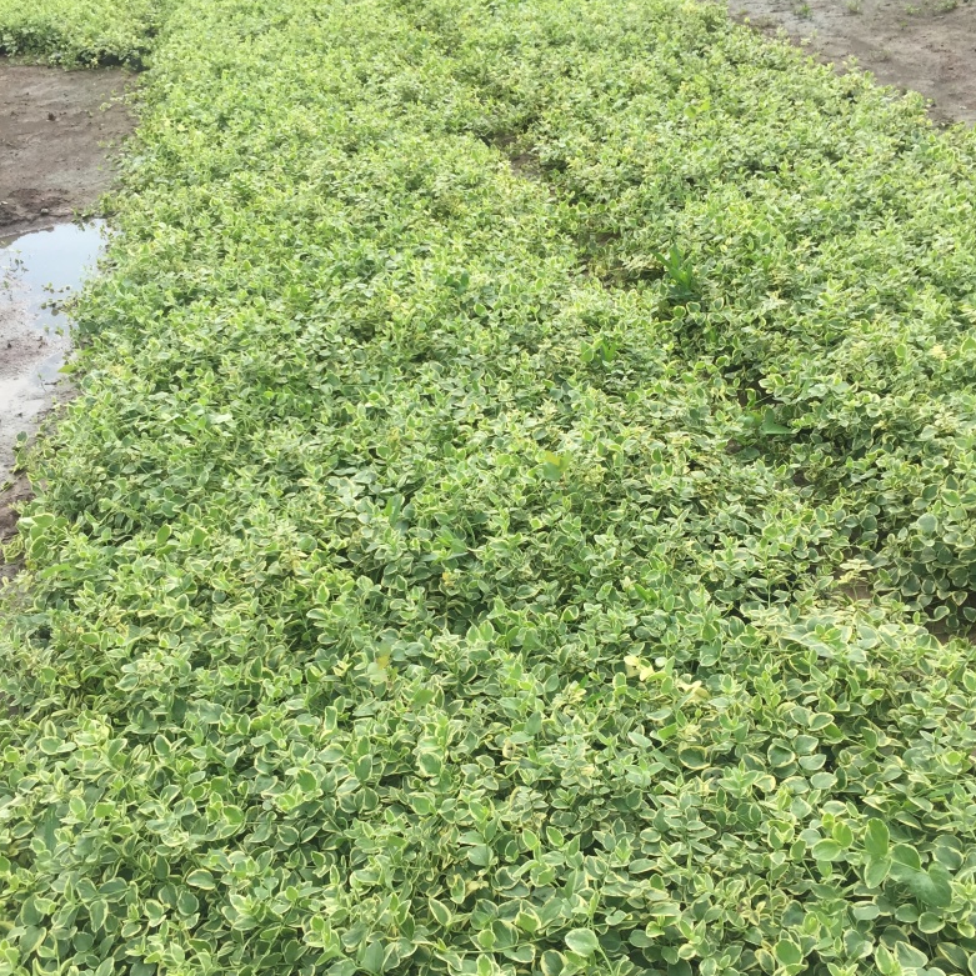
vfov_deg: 47.2
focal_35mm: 35
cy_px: 537
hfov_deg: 47.2
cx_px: 477
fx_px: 1116
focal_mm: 4.15
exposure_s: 1/920
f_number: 2.2
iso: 32
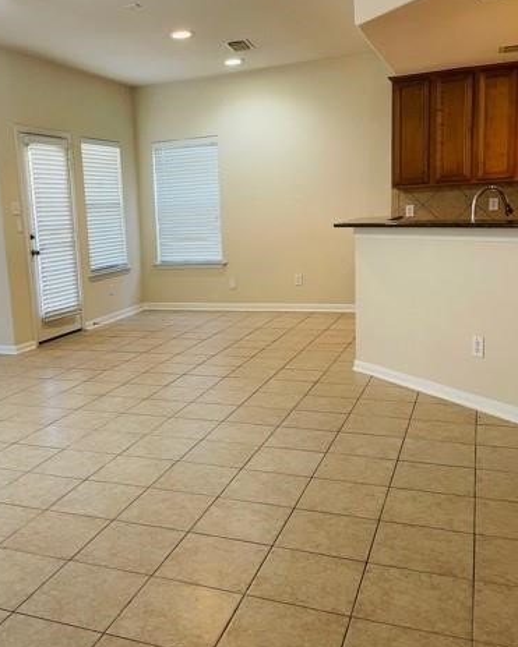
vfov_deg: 51.5
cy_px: 318
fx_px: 671
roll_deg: +3.1
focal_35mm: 35
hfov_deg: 41.5
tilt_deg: -9.6
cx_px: 162
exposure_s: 1/60
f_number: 1.6
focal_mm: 4.2
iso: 125
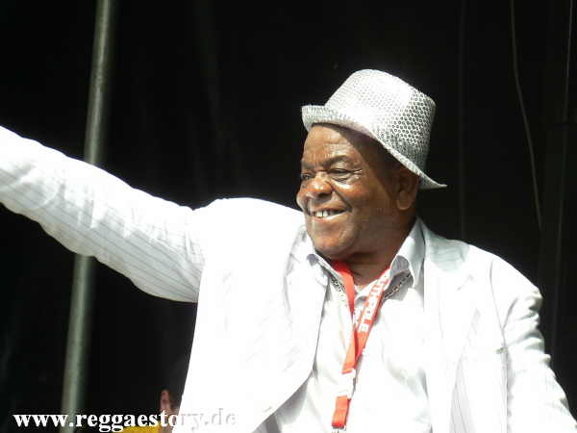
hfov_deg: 10.7
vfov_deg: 8.0
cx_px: 288
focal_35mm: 185
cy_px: 216
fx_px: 3084
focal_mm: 31.6
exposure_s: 1/80
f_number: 4
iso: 64
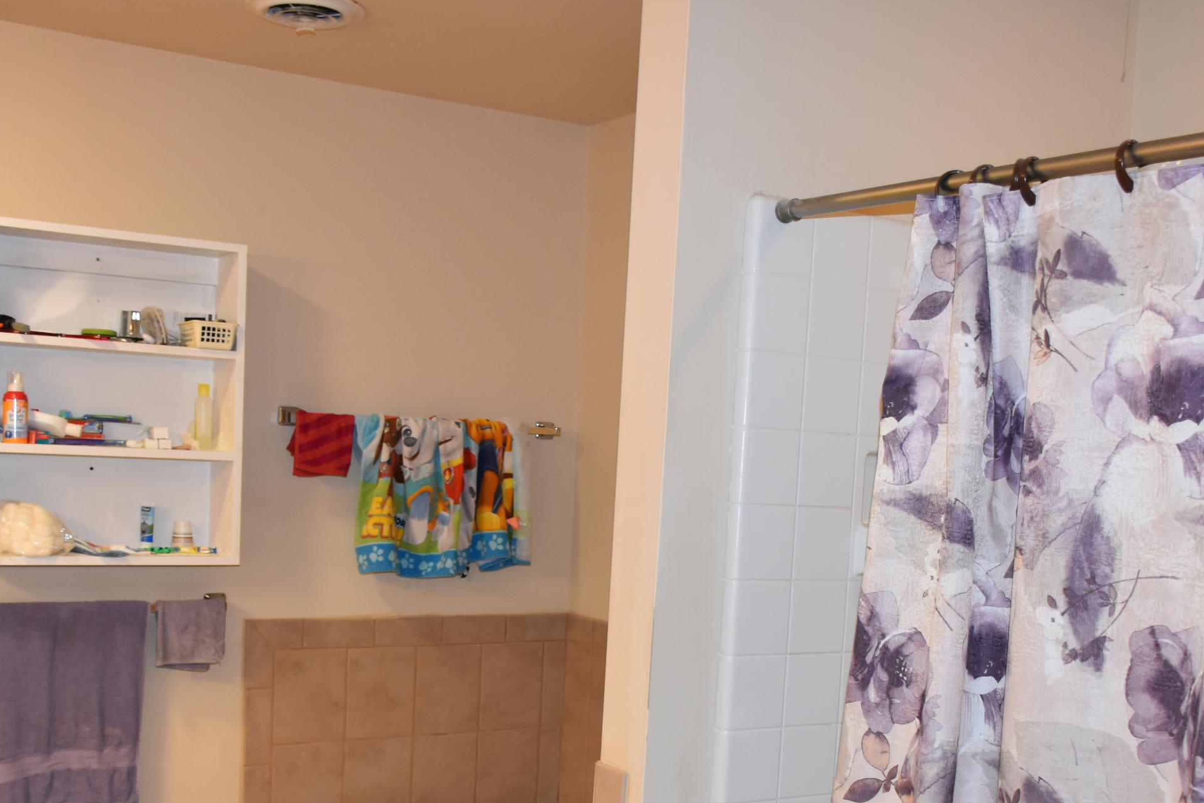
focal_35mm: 42
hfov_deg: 46.4
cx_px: 573
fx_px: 1405
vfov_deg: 31.4
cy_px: 592
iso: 800
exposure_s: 1/90
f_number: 4.8
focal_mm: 18
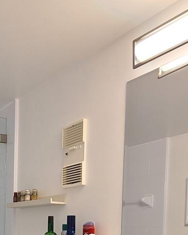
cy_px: 242
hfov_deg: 32.1
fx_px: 292
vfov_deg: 38.3
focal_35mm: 42
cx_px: -11
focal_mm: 2.2
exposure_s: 1/60
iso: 125
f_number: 2.2
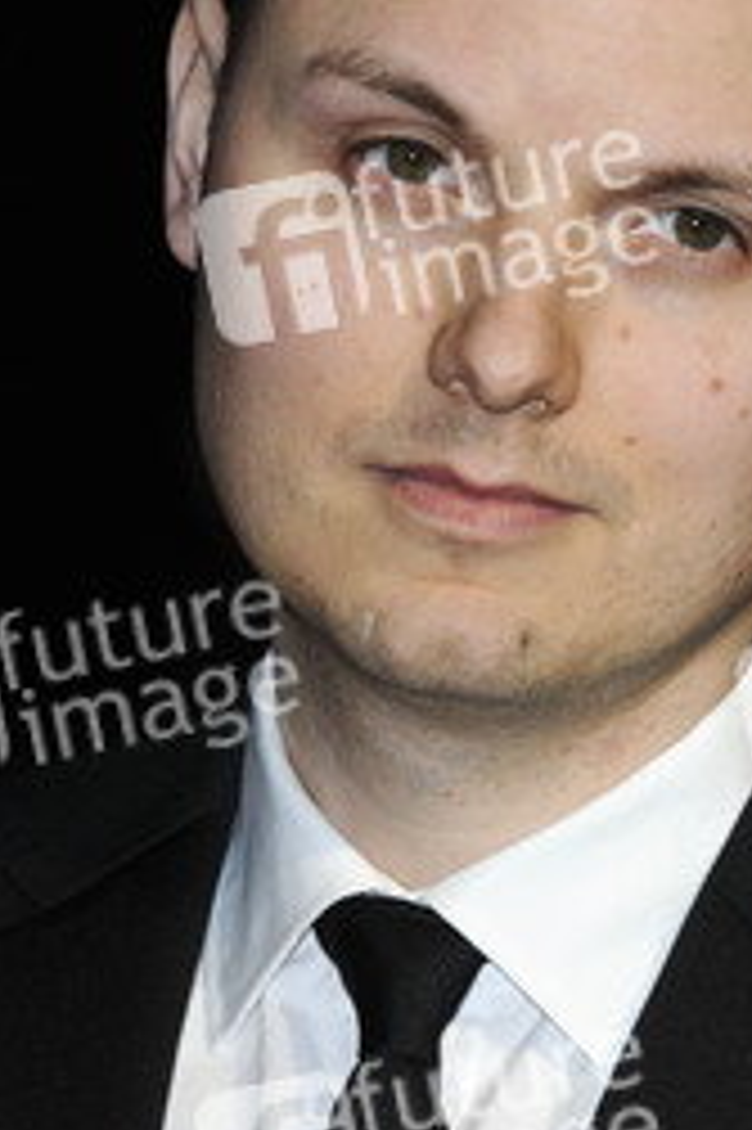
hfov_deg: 4.3
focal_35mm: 323
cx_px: 561
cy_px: 464
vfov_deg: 6.4
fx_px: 10127
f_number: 5
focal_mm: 135
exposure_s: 1/160
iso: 400
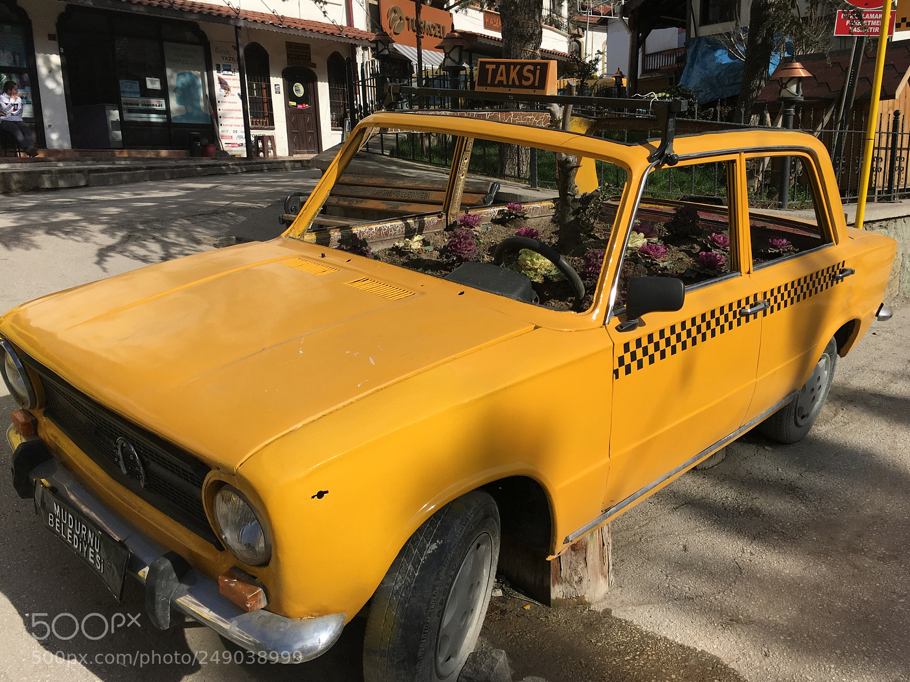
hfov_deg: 60.0
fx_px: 789
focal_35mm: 30
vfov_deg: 46.8
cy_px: 351
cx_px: 465
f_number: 2.2
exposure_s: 1/2331
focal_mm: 4.15
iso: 25
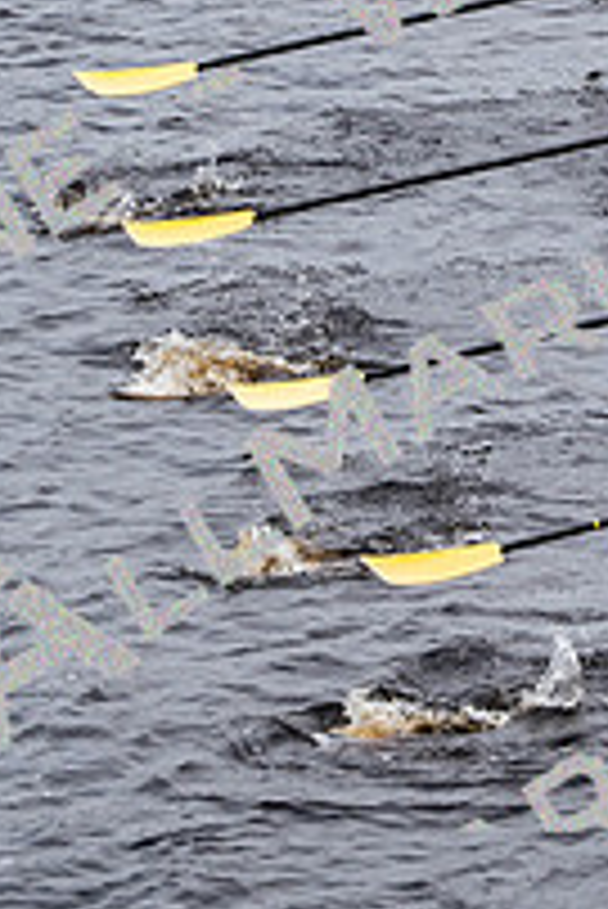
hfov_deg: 2.4
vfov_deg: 3.6
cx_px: 874
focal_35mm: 573
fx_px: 14490
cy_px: 61
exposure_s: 1/2000
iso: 200
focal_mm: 200
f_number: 2.8
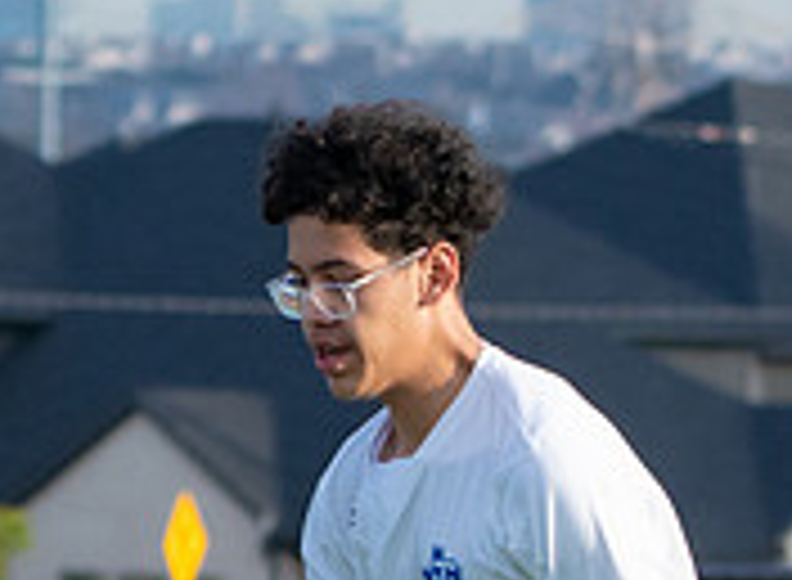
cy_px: 665
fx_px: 19108
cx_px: -566
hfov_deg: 2.4
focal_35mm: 842
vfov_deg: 1.7
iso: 500
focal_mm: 107
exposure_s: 1/1250
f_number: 4.5
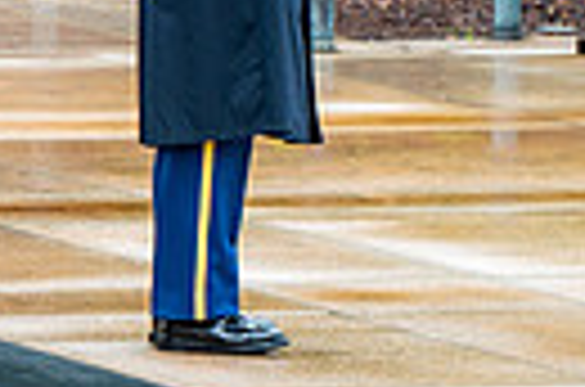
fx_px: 11169
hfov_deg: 3.0
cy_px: -194
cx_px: -35
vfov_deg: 2.0
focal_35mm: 689
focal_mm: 145
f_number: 6.3
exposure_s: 1/100
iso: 250
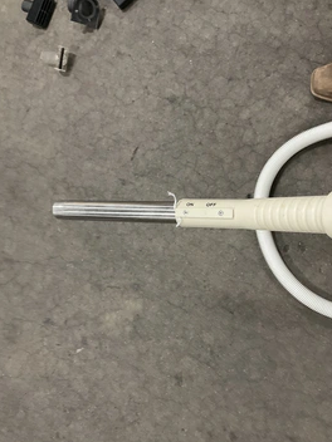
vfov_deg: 55.3
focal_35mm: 33
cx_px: 182
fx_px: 422
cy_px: 240
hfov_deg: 42.9
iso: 200
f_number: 1.8
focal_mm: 3
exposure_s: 1/40
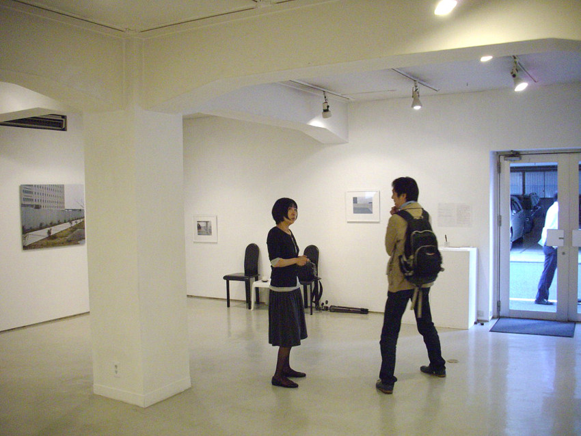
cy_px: 218
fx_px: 621
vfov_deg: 38.7
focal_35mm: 37
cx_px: 290
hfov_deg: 50.1
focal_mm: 6.2
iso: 345
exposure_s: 1/50
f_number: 2.8
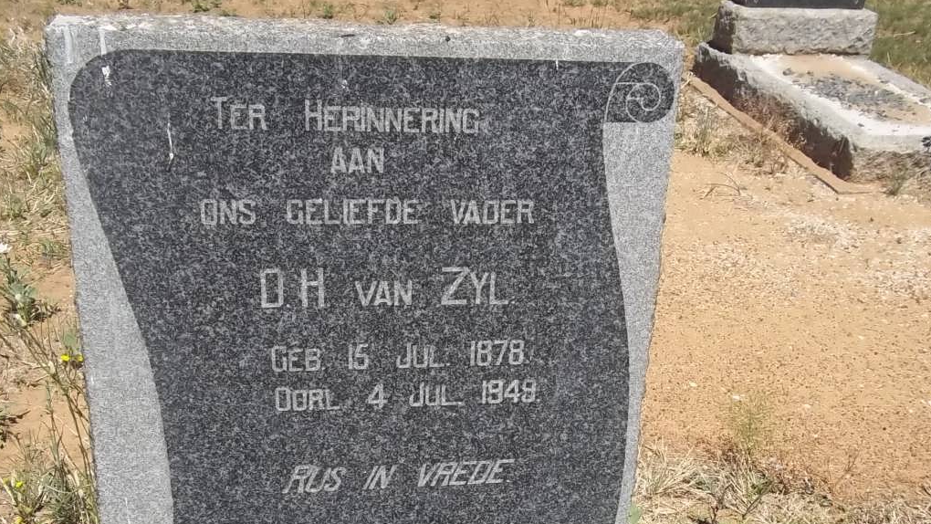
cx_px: 463
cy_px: 393
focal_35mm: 41
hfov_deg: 49.4
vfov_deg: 28.6
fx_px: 1012
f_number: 5.5
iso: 80
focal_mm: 5.7
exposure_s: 1/500
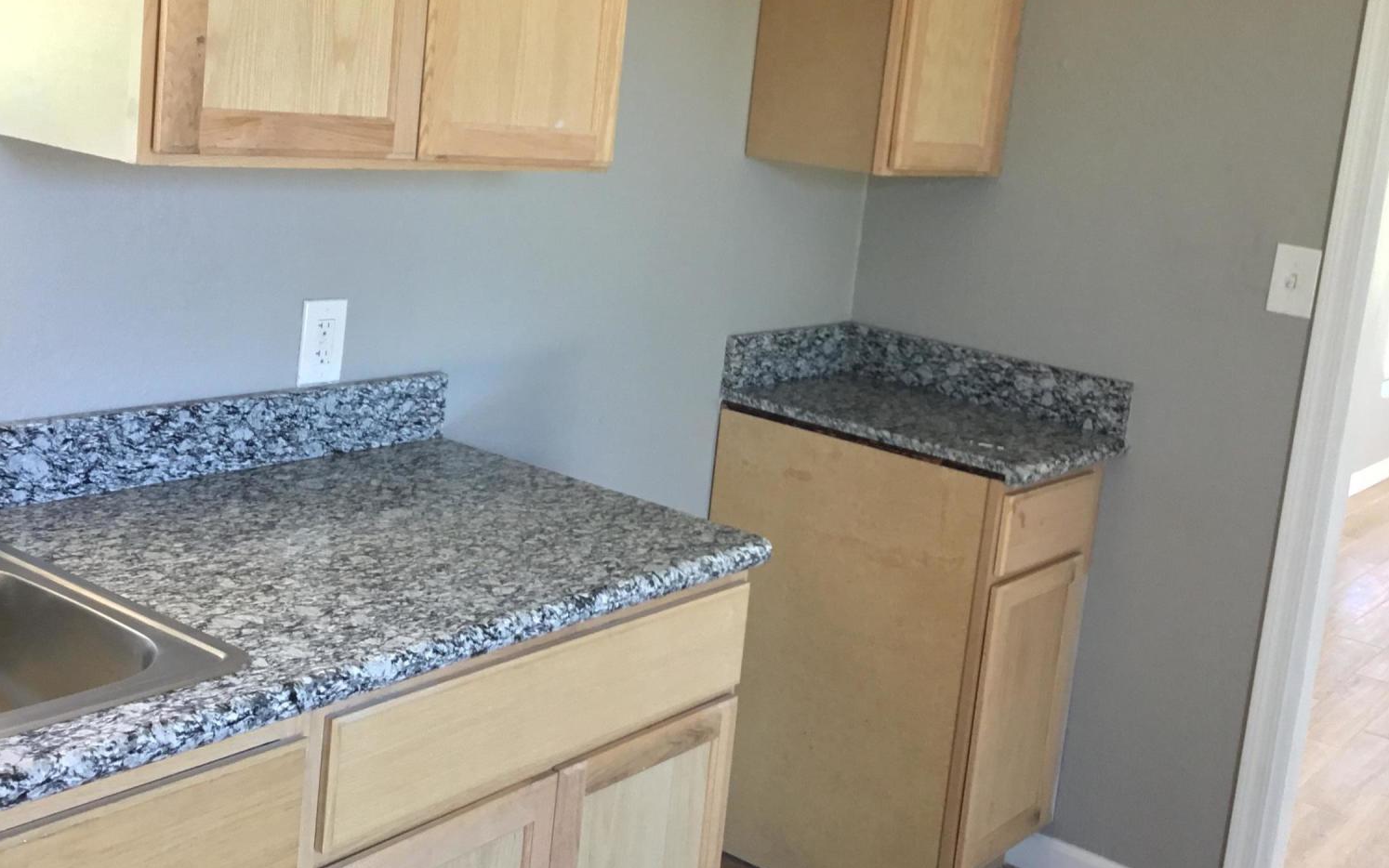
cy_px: 342
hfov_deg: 45.3
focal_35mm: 44
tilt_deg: -8.7
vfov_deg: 29.1
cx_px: 694
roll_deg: -7.2
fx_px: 1666
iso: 64
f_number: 2.4
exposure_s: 1/30
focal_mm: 3.3
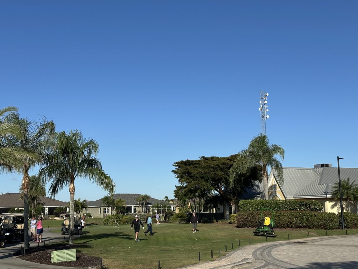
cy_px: 134
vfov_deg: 30.3
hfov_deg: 39.7
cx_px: 179
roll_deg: +0.4
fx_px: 496
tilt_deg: +8.1
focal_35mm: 48
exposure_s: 1/5882
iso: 64
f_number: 1.78
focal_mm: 6.86
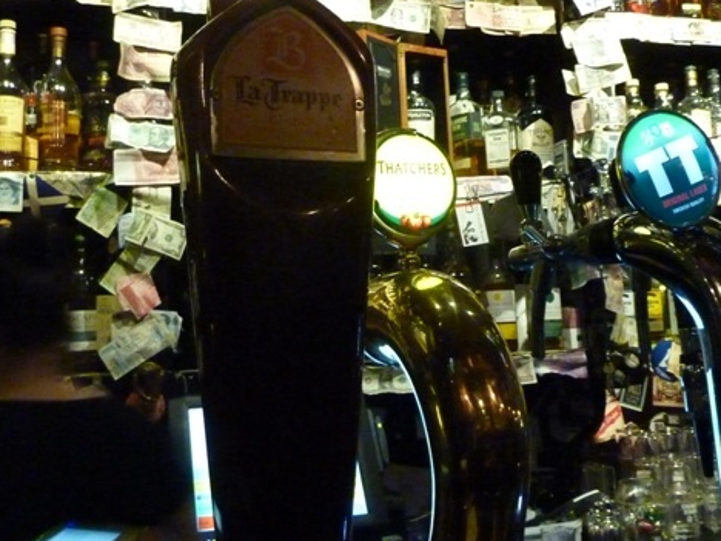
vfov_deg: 36.7
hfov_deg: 47.9
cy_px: 218
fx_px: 812
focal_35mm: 39
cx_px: 362
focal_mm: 4.1
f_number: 3.3
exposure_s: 1/15
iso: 800
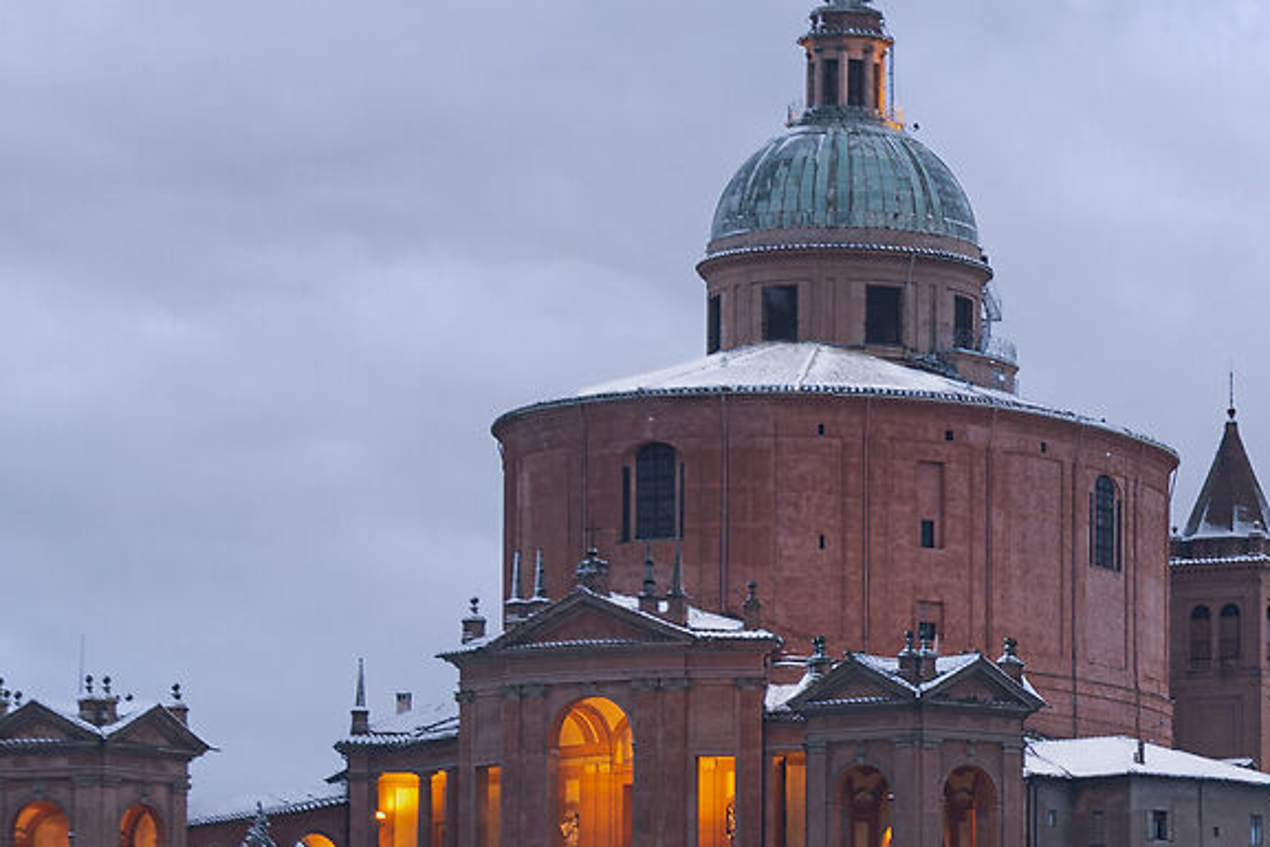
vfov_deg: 8.7
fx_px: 5575
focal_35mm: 158
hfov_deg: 12.3
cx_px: 2005
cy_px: 704
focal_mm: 38
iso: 100
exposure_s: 1/5
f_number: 6.3
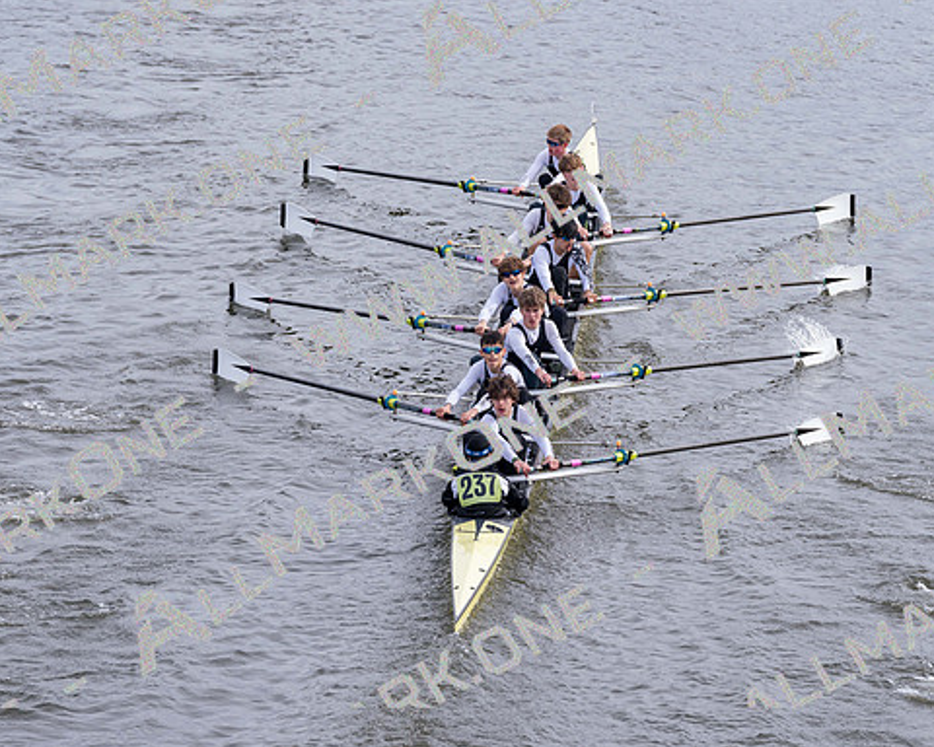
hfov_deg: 8.5
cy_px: 374
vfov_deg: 6.8
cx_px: 529
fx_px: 6275
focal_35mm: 227
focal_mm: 200
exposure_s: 1/1600
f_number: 5.6
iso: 500
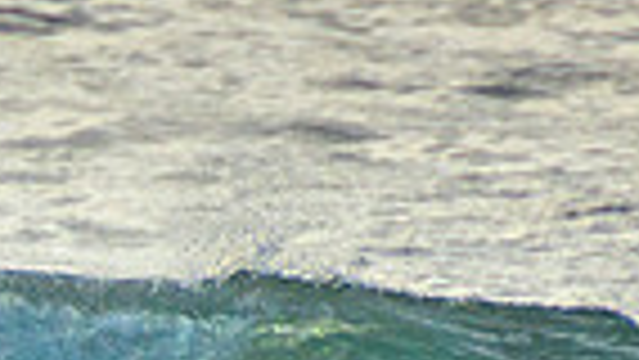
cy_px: 616
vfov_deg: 0.5
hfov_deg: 0.9
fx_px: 40002
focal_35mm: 2360
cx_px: -209
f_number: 5.6
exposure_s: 1/2000
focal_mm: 400
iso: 720
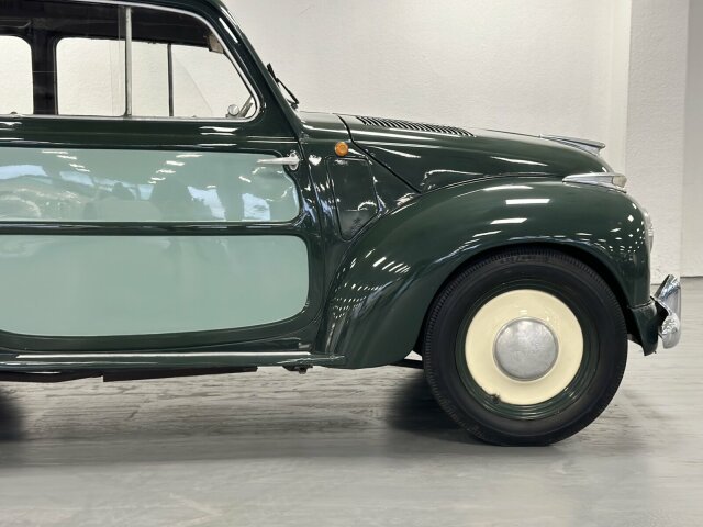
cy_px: 264
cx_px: 352
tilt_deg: -7.6
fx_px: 975
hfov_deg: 39.7
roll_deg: -0.4
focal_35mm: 48
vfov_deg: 30.3
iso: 200
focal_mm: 6.86
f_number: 1.78
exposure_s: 1/60
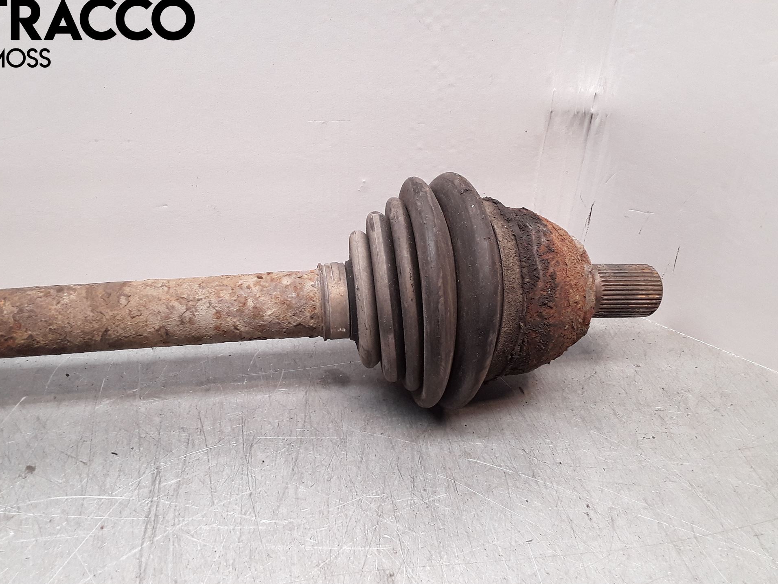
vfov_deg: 46.8
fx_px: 674
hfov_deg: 59.9
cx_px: 362
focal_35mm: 30
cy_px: 309
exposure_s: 1/50
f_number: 1.9
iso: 50
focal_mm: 2.91
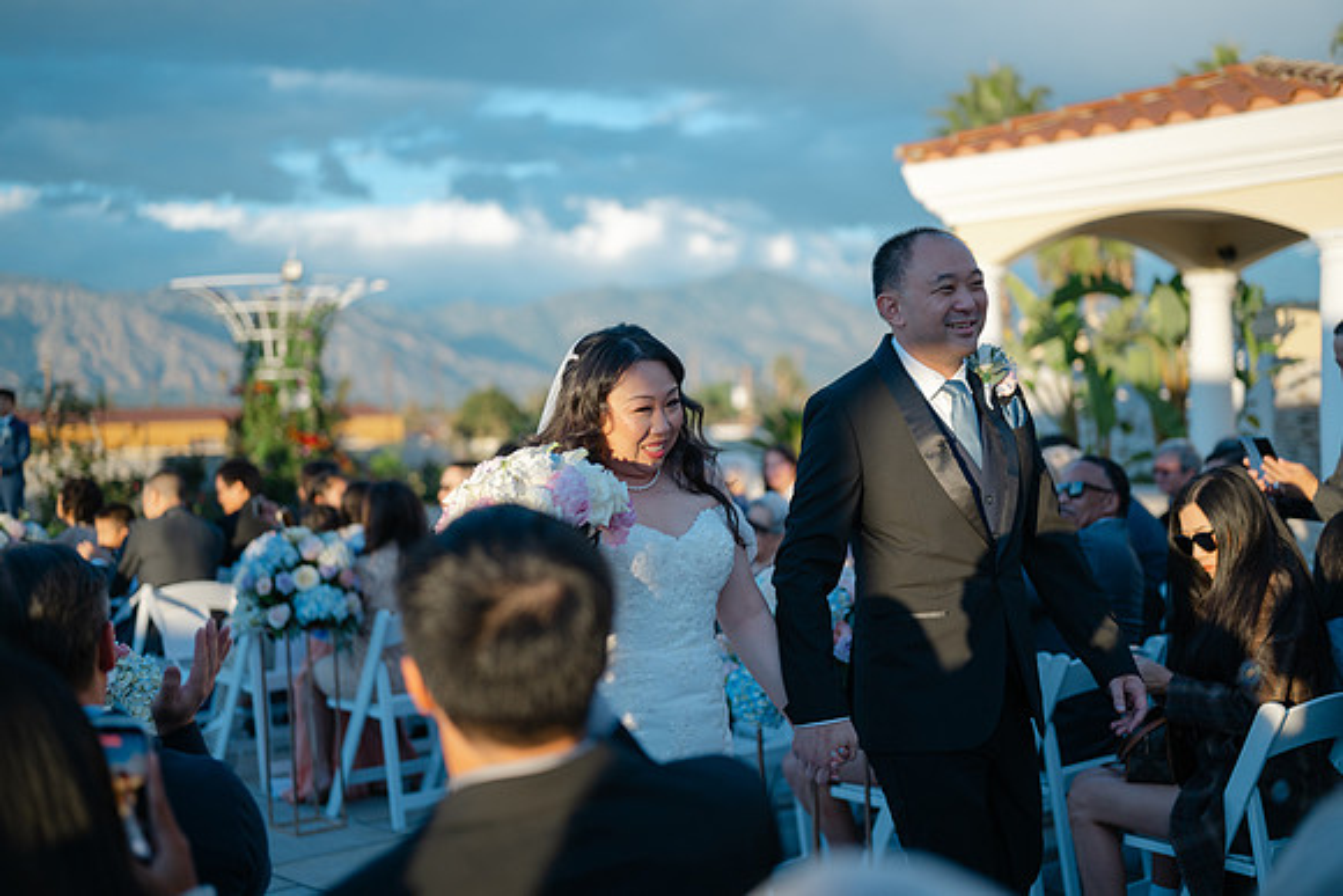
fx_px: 1866
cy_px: 448
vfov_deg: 27.0
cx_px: 672
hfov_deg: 39.6
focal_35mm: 50
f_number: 1.8
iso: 64
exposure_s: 1/2000
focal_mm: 50
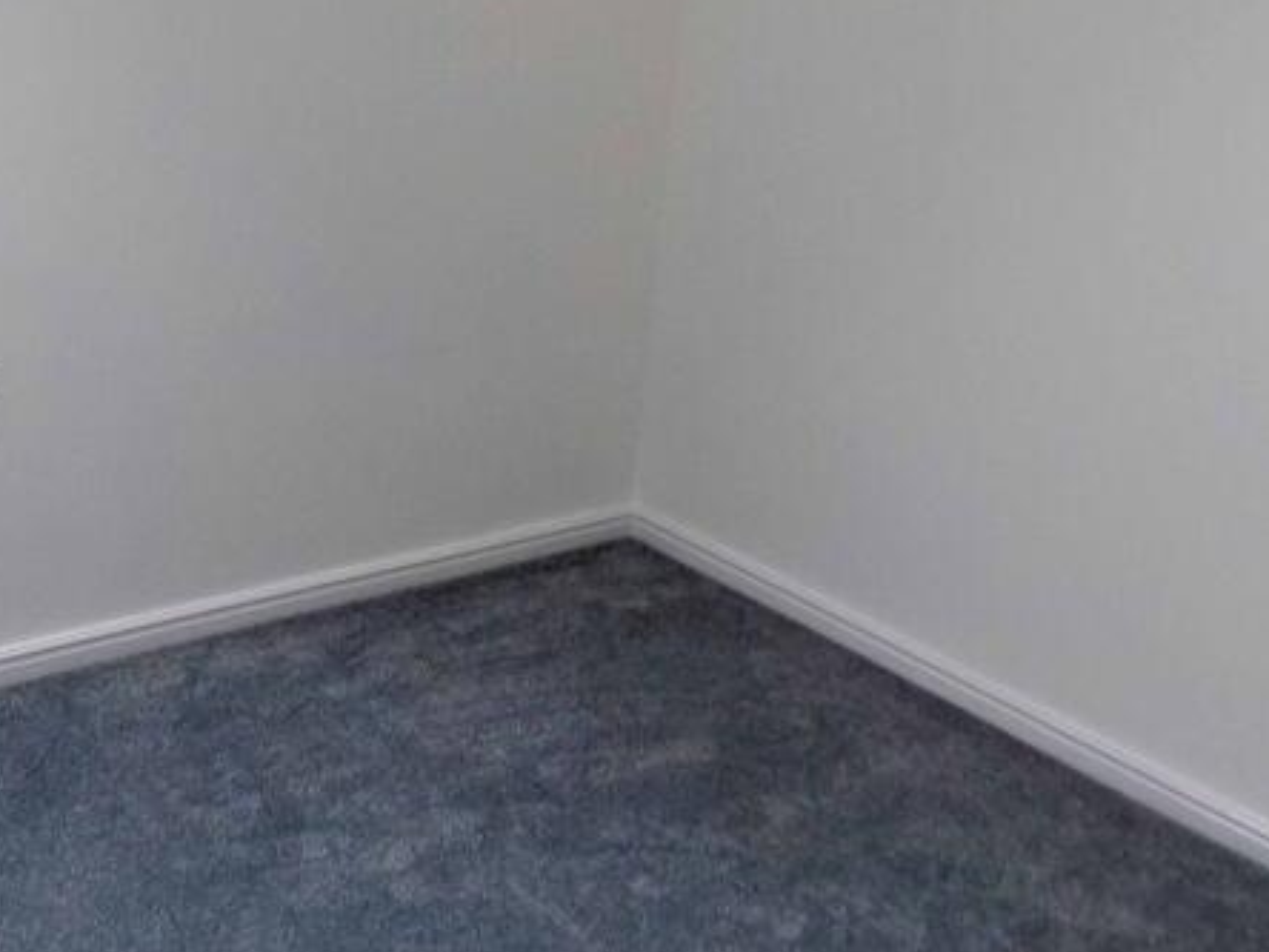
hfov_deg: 36.1
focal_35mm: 53
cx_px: 574
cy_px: 197
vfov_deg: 27.0
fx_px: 1943
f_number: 3.1
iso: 250
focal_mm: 4
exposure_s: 1/30
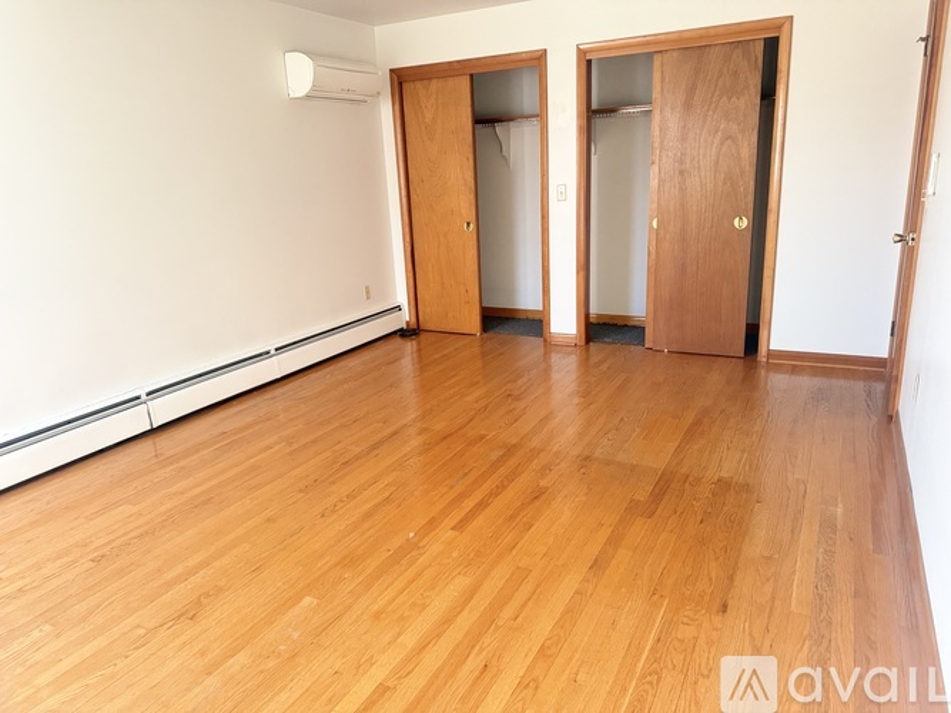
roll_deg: +3.2
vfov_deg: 56.8
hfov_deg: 71.6
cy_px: 356
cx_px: 476
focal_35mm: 24
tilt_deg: -15.1
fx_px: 659
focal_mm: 6.76
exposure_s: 1/60
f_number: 1.78
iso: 640
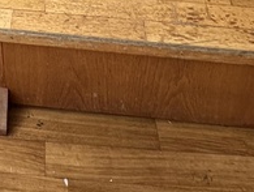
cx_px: -36
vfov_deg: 12.6
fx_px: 632
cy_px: -296
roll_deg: +2.0
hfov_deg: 21.4
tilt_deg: -14.3
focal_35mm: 86
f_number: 2.2
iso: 40
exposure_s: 1/185
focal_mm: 2.22
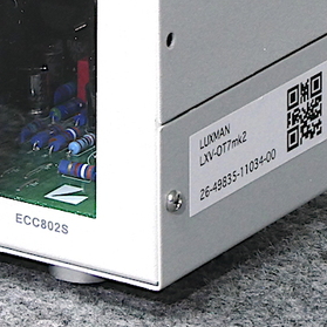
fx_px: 6006
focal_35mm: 562
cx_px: -30
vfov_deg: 3.1
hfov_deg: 3.1
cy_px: -33
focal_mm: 33.2
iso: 200
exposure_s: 1/8
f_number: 5.6
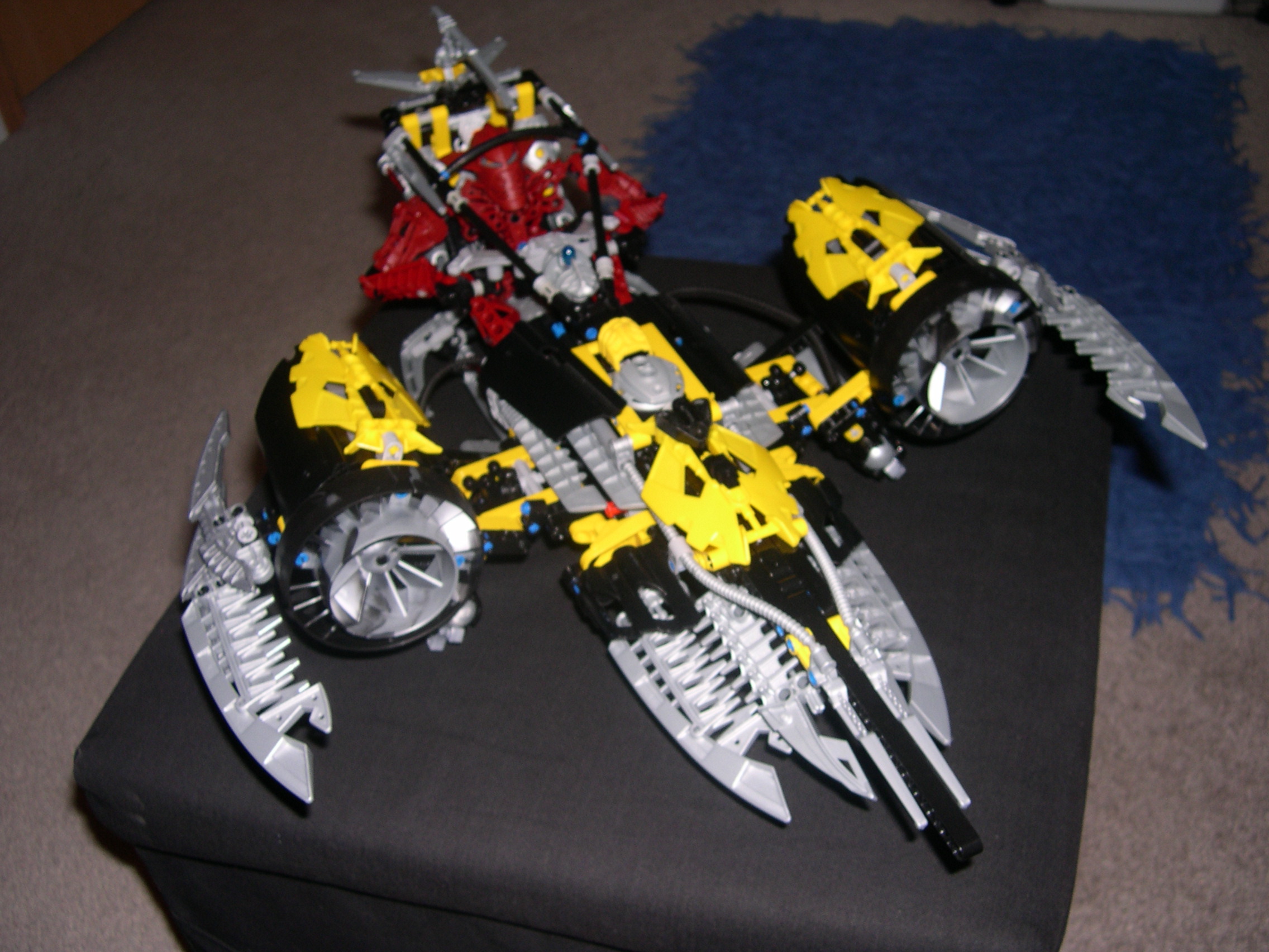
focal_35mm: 38
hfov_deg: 49.0
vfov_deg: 37.7
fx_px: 1393
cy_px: 476
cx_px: 634
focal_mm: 8
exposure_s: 1/60
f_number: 2.8
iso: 100
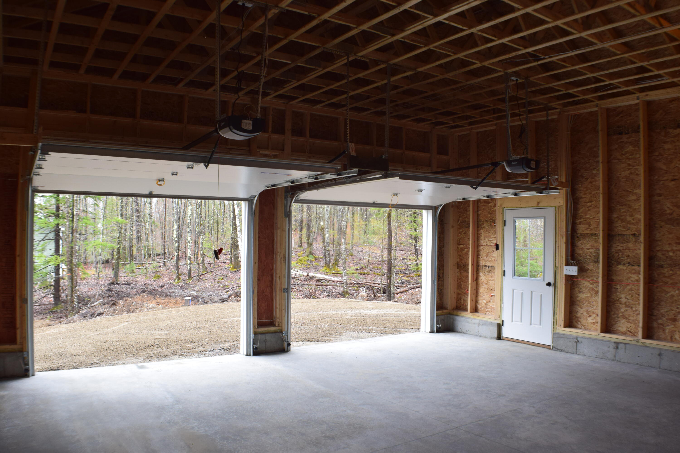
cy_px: 226
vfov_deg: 36.9
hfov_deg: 53.1
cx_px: 340
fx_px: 680
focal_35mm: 36
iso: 400
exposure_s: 1/80
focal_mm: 24
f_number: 8
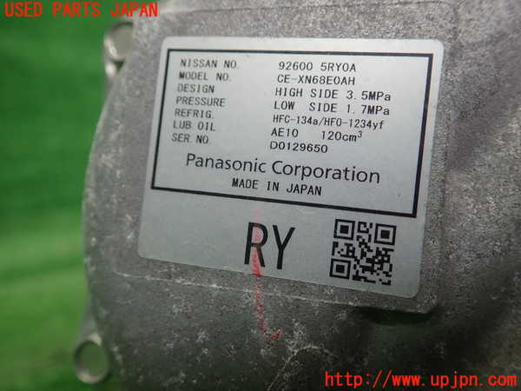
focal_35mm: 30
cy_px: 196
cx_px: 260
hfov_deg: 60.0
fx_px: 452
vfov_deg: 46.8
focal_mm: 5.5
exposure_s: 1/125
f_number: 2.3
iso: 200
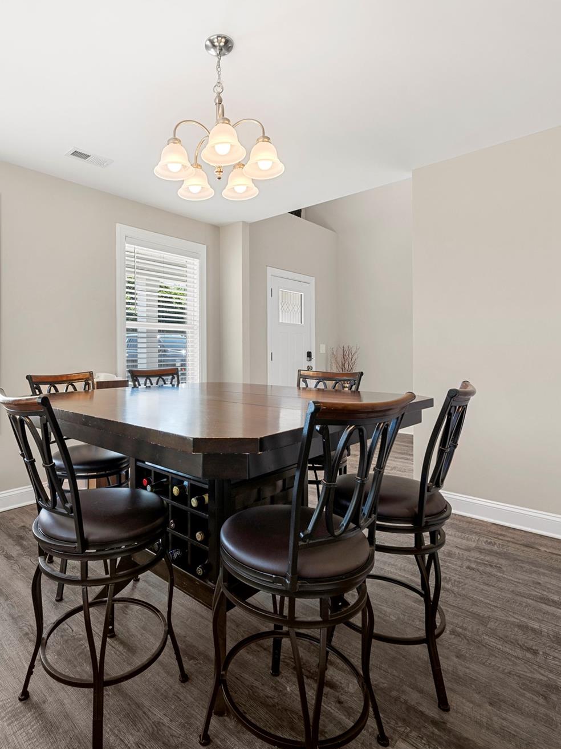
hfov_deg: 70.4
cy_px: 370
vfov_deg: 87.8
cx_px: 210
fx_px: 389
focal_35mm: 18
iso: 200
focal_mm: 12
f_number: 8
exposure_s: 1/2
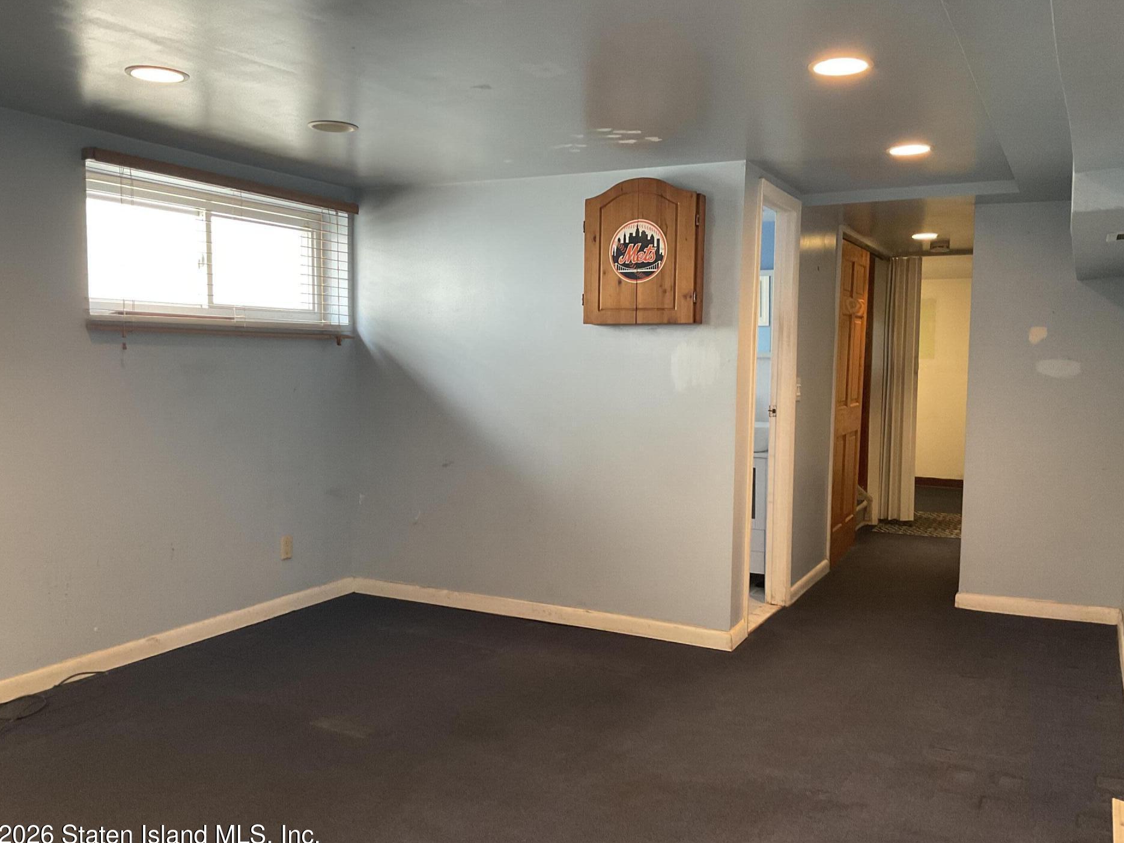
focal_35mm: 31
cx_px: 577
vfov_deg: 45.4
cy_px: 425
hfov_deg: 58.3
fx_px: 1007
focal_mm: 3
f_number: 1.8
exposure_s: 1/60
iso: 125
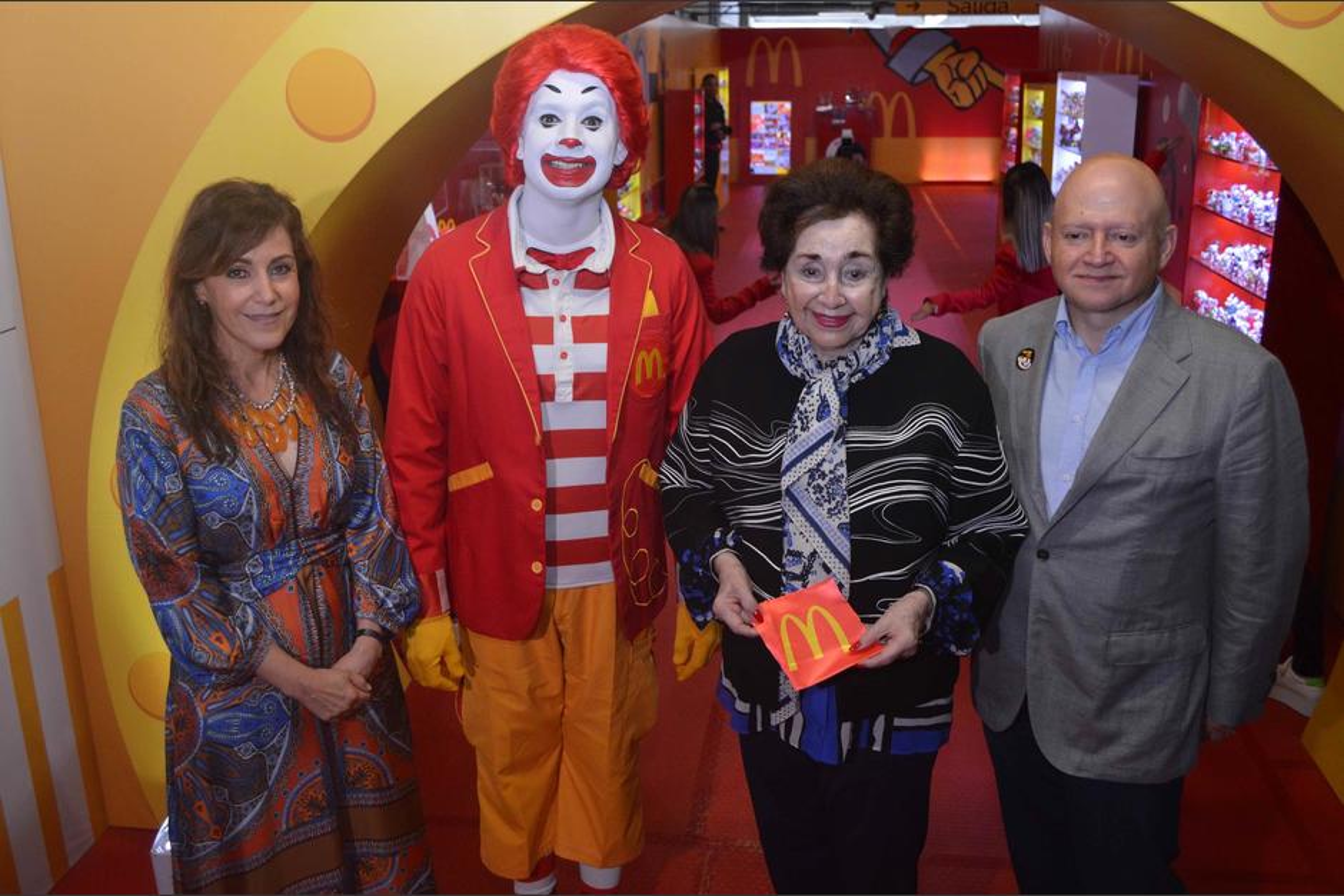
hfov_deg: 57.2
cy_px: 448
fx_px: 1232
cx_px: 672
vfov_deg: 40.0
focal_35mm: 33
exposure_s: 1/60
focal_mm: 22
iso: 900
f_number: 4
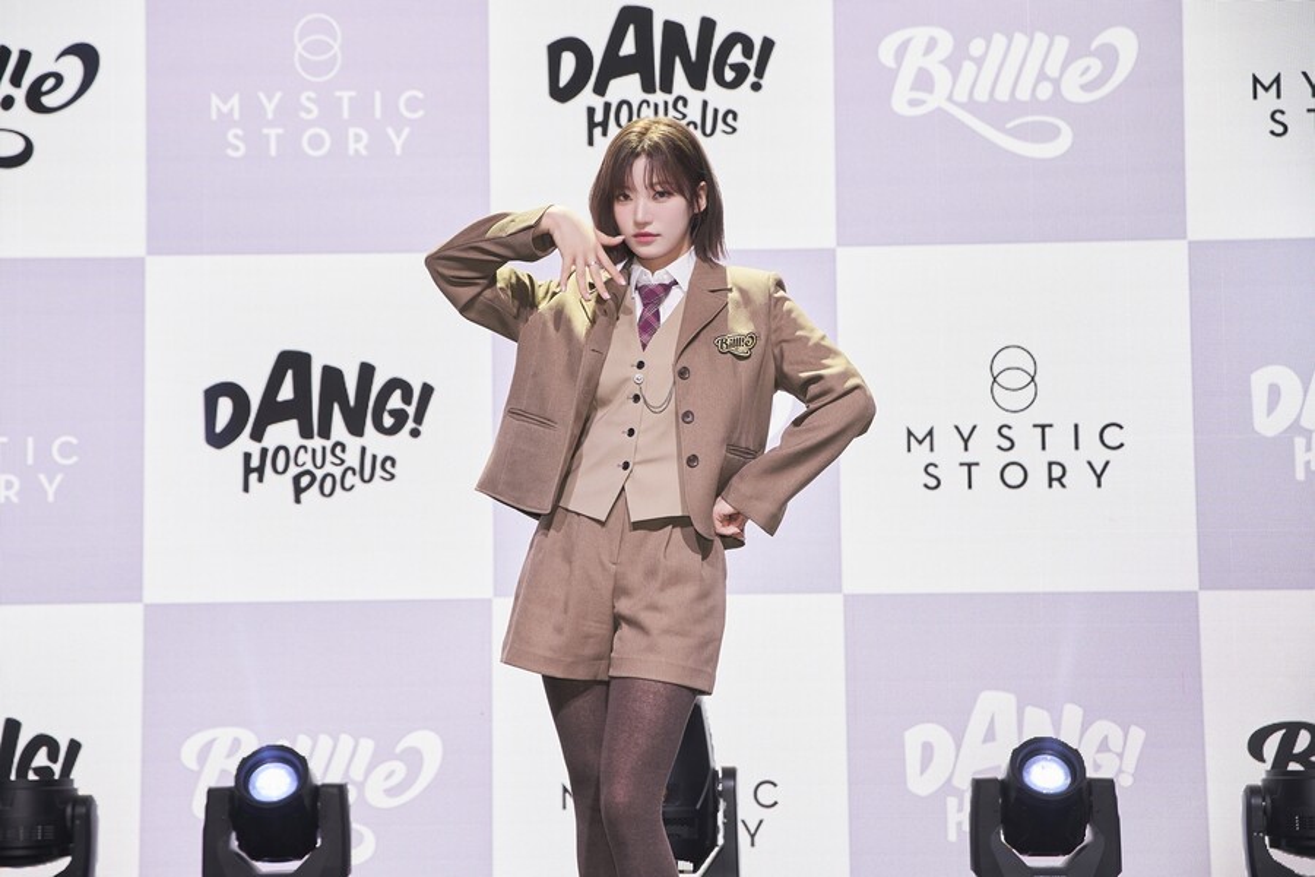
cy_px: 438
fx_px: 2557
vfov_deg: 19.5
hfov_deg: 28.8
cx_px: 658
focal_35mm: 70
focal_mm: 70
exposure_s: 1/160
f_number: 4
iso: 800
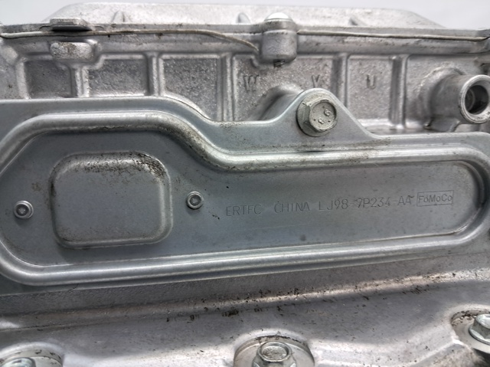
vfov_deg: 51.3
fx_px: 382
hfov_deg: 65.4
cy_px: 184
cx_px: 245
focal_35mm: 27
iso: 160
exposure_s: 1/50
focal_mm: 4
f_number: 1.8
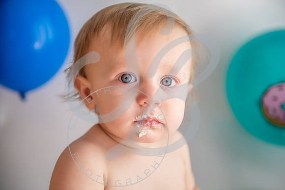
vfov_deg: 19.5
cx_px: 142
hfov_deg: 28.8
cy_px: 95
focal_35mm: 70
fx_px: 554
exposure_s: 1/200
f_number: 2.8
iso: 320
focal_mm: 70
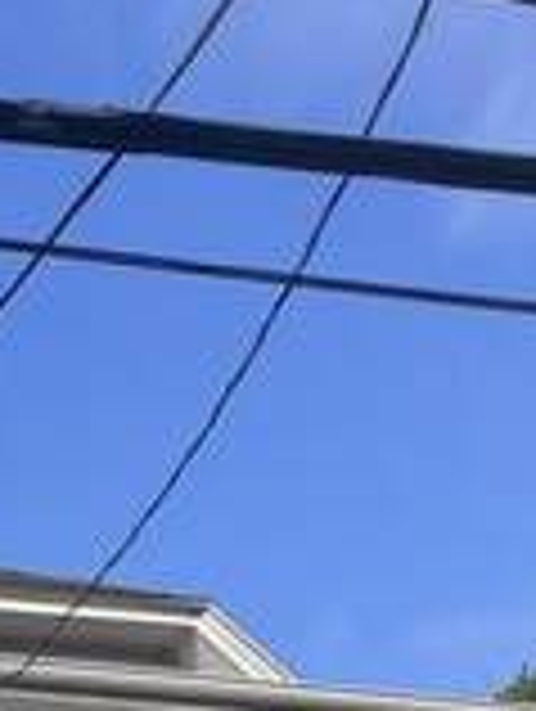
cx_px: -1063
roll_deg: +0.7
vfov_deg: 17.5
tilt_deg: +13.8
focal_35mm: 85
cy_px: 1359
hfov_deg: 11.1
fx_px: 1750
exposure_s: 1/944
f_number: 2.2
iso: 40
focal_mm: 2.22
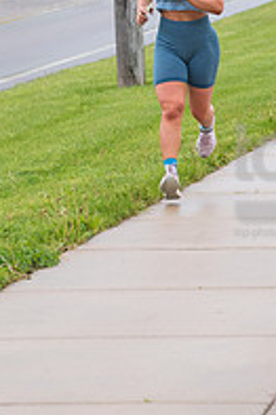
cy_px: -48
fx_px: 3156
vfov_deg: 7.5
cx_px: 53
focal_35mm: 274
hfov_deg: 5.0
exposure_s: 1/640
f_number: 6.3
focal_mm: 120
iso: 1000
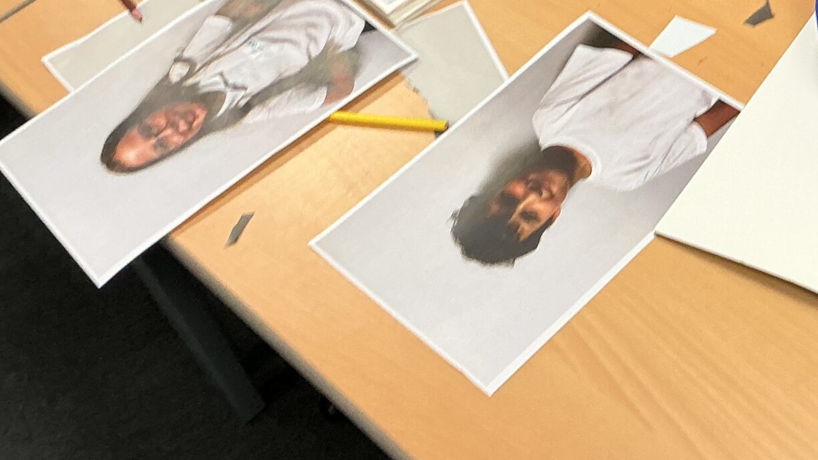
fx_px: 1432
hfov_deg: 30.3
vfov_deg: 17.7
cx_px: 753
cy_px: -22
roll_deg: +9.1
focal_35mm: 66
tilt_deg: -44.5
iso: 64
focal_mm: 3
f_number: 1.8
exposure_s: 1/60
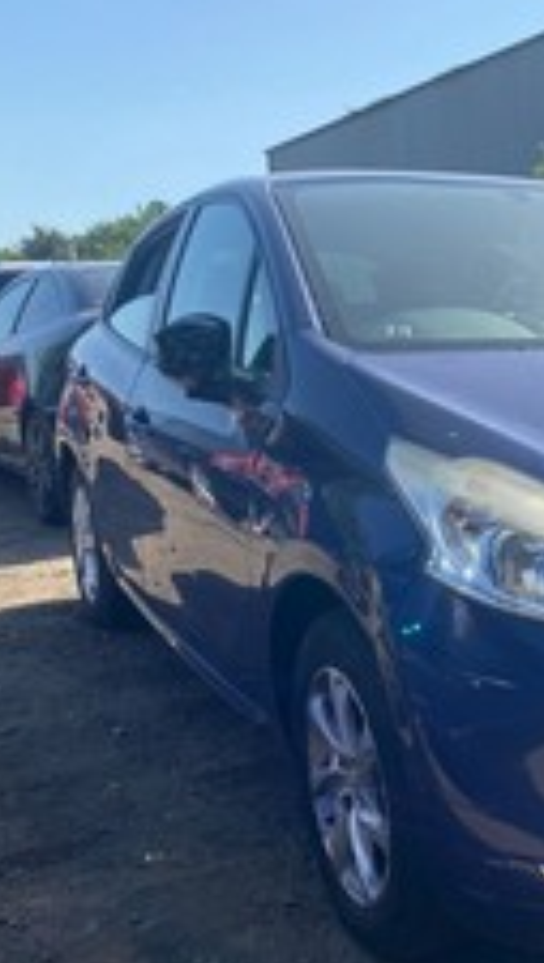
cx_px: 647
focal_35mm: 44
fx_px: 1125
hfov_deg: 24.7
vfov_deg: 46.3
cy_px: 531
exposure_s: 1/1754
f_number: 1.8
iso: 32
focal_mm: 4.25
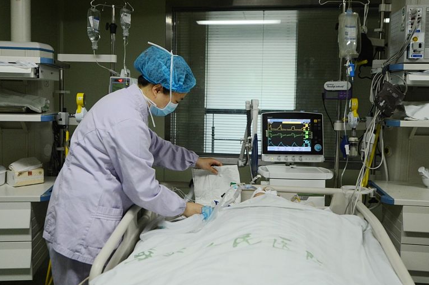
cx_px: 206
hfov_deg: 53.2
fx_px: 429
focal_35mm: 36
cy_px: 130
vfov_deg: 36.8
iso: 1000
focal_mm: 23
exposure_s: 1/125
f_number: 2.8
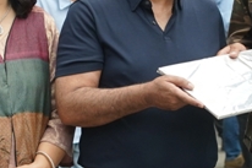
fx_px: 1427
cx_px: 105
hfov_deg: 10.1
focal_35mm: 204
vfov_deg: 6.7
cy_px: 135
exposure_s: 1/200
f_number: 4
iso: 800
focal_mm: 35
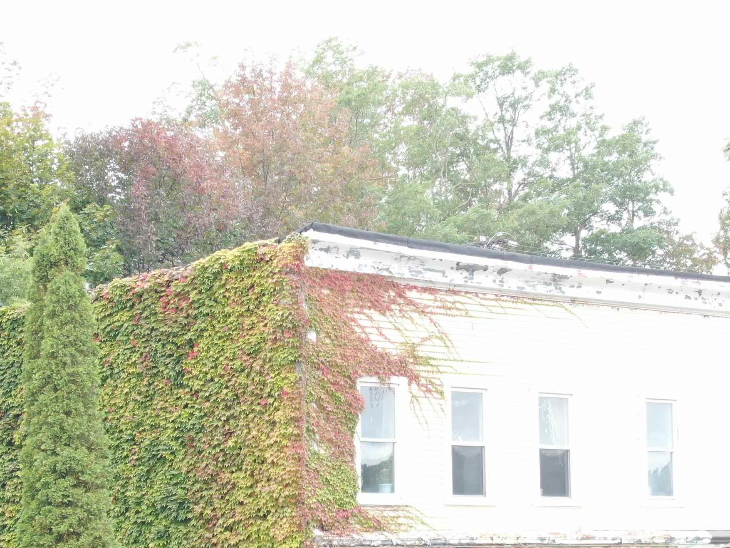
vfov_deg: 17.4
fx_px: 1772
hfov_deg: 23.3
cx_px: 354
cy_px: 430
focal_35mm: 84
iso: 100
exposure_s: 1/30
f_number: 3.8
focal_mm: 8.6
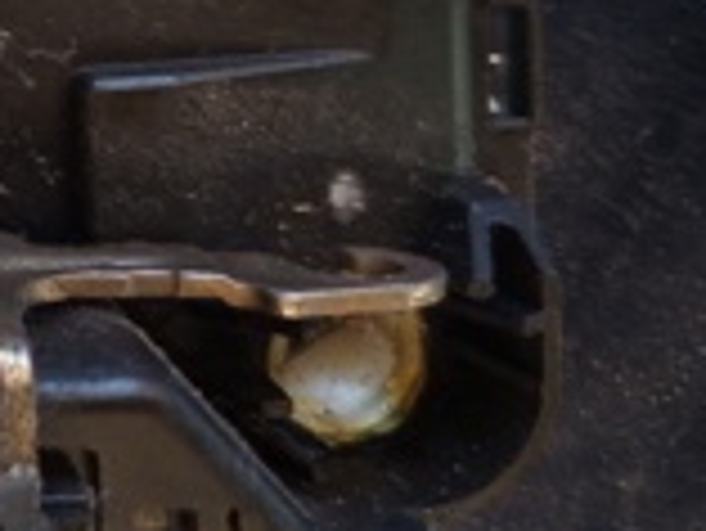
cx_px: -517
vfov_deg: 14.6
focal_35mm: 98
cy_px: -126
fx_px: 2000
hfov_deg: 16.9
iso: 950
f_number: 1.7
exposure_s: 1/33.3
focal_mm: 5.24
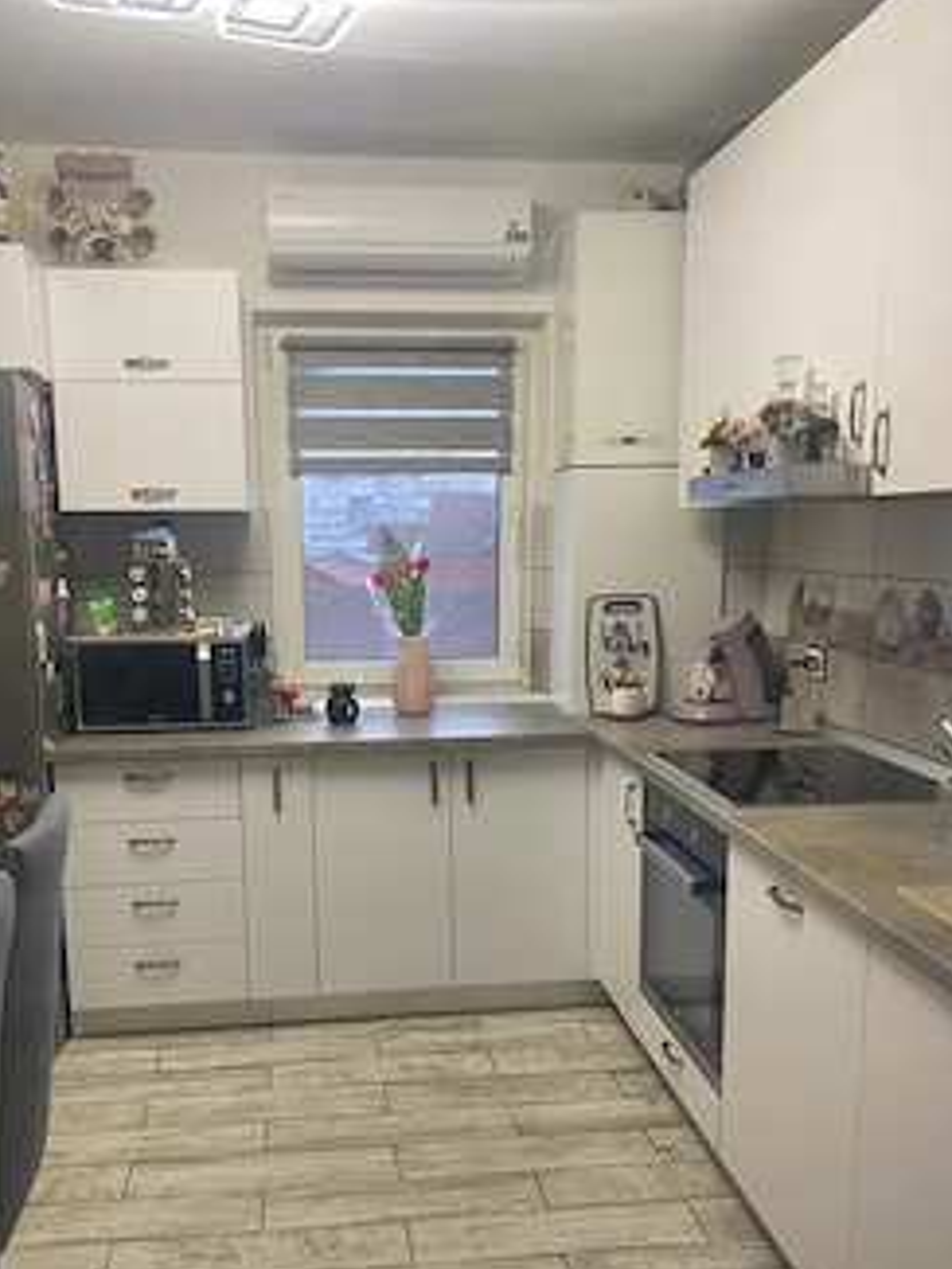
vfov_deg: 56.4
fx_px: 1173
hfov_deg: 44.0
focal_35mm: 32
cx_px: 390
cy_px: 761
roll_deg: +0.5
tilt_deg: -10.8
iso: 80
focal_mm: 4.25
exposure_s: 1/60
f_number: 1.8
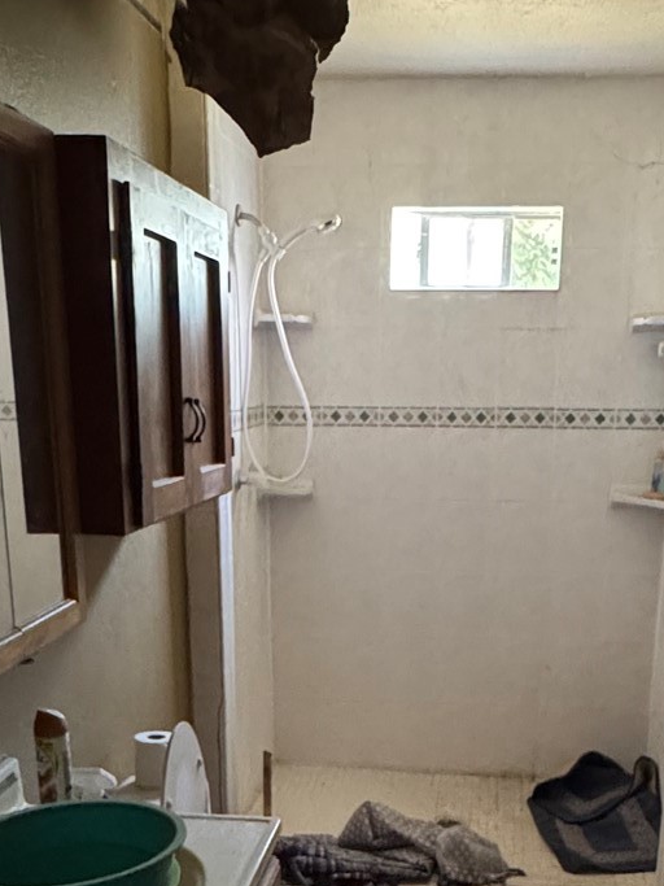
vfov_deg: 43.0
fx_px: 1075
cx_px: 374
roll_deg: -0.4
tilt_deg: -17.3
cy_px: 695
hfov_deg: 34.3
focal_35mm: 42
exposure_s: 1/41
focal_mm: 2.22
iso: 1250
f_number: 2.2
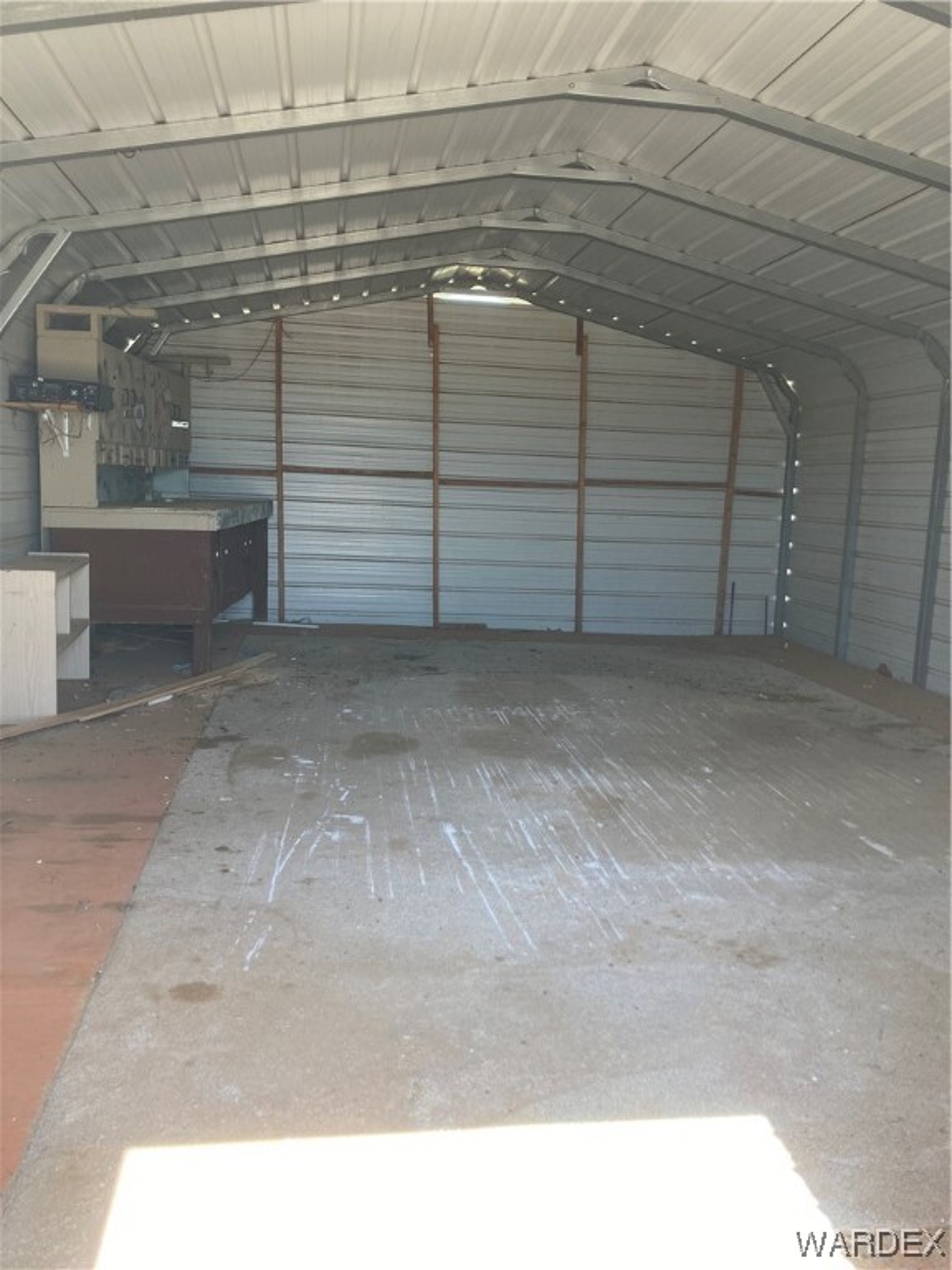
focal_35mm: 28
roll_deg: -0.4
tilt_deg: -6.2
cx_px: 476
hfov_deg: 49.7
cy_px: 635
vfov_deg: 63.4
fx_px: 1027
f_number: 1.8
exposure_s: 1/121
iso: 32
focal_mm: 3.99
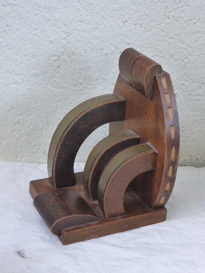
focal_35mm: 79
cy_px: 136
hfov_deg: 18.7
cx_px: 102
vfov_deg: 24.7
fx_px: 624
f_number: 5
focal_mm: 13.3
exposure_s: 1/80
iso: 2500
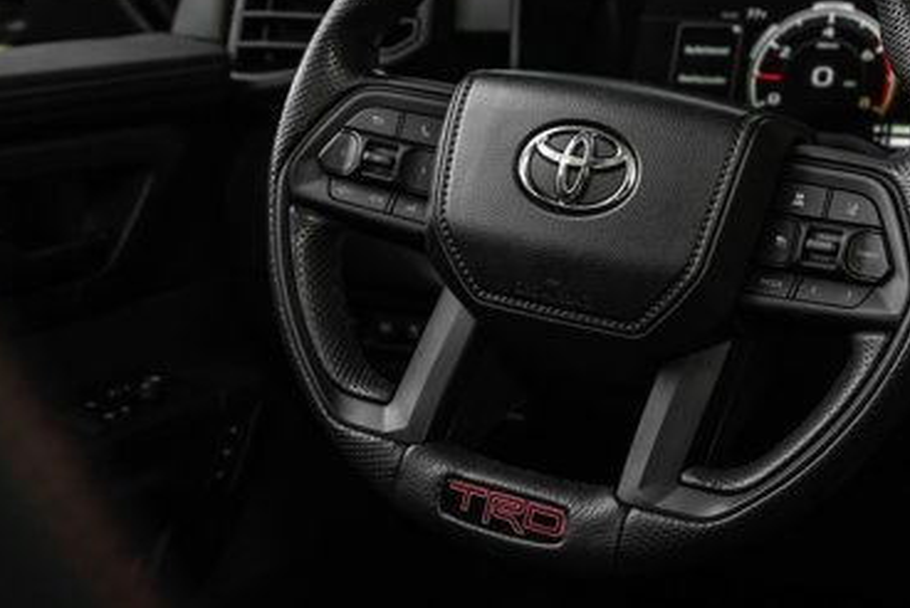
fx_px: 1847
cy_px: 216
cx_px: 606
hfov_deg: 27.5
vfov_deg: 18.7
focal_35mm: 73
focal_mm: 42
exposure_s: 1/200
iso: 800
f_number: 4
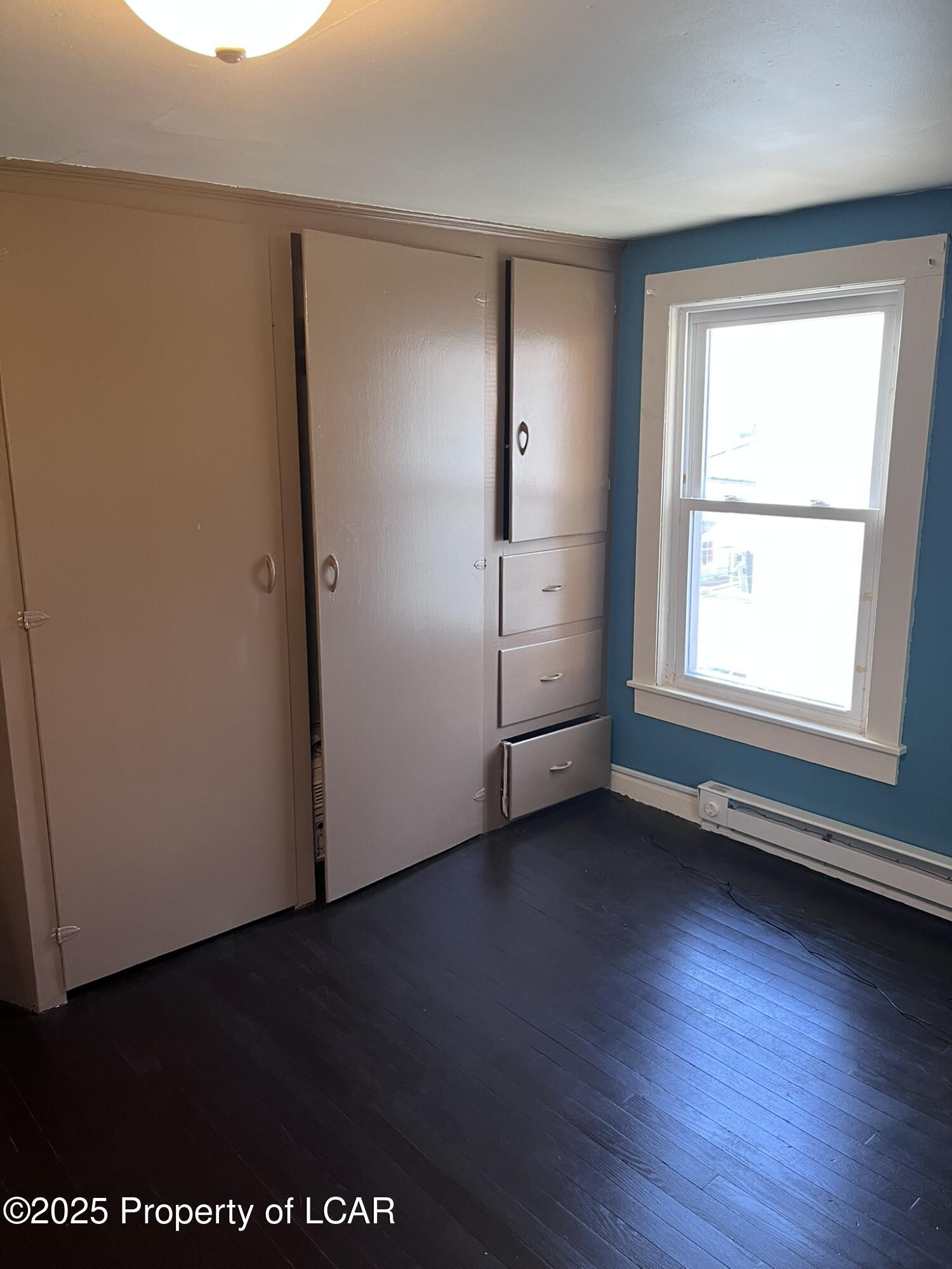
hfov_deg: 53.1
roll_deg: -1.1
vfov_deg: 67.3
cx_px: 476
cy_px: 634
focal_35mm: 26
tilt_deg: -12.5
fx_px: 953
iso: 125
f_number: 1.6
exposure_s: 1/60
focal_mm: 5.1
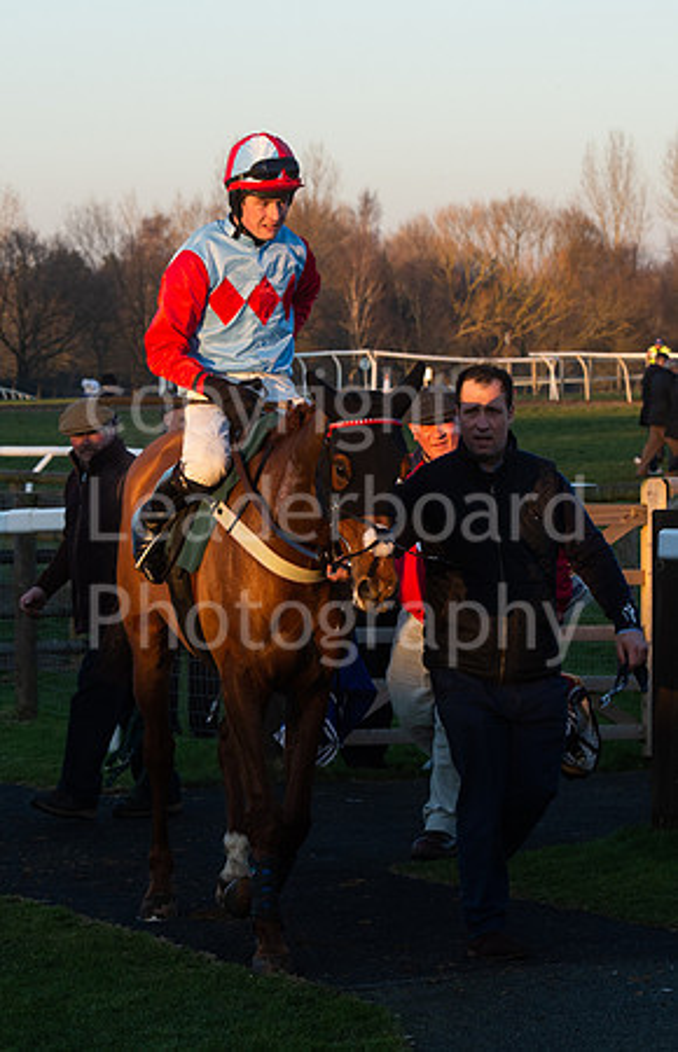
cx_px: 321
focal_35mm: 164
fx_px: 4733
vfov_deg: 12.7
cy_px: 535
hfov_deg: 8.2
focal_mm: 95
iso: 1000
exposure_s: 1/400
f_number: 9
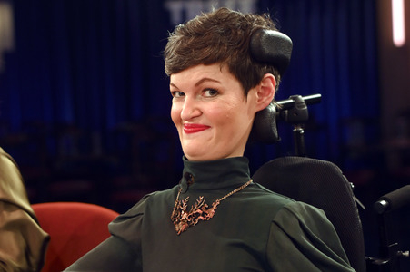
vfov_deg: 24.6
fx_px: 626
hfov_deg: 36.3
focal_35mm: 55
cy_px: 136
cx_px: 205
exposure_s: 1/250
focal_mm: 55
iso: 1250
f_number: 2.5
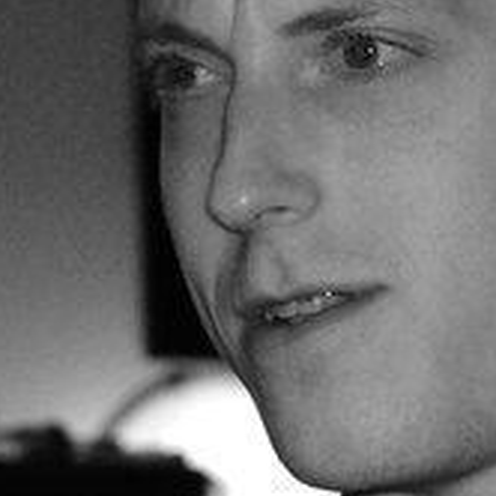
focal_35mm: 328
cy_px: 796
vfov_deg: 5.3
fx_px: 5317
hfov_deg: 5.2
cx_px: -687
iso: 400
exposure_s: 1/100
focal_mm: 26
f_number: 2.8
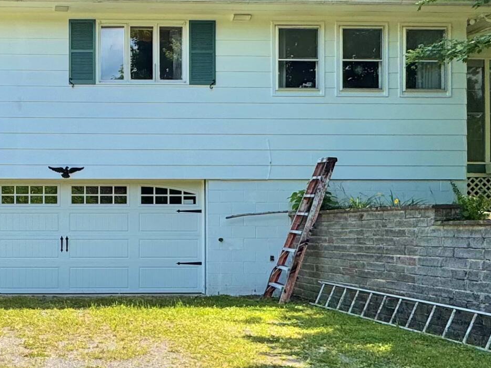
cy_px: 229
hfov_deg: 39.4
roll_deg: +0.3
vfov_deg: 32.1
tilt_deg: +0.1
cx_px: 61
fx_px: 638
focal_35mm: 45
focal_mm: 2.22
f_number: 2.2
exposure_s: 1/1160
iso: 50
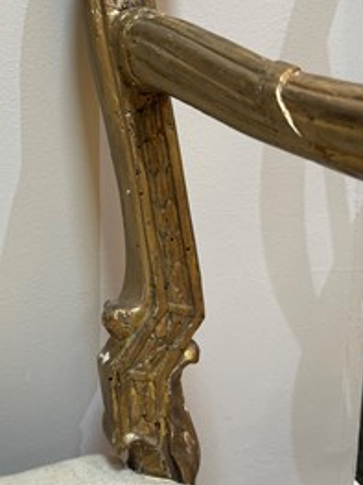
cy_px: 146
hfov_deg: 37.4
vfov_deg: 47.8
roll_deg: +2.0
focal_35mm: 38
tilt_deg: -11.7
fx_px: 532
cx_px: 129
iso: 125
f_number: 1.6
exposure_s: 1/100
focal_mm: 5.1
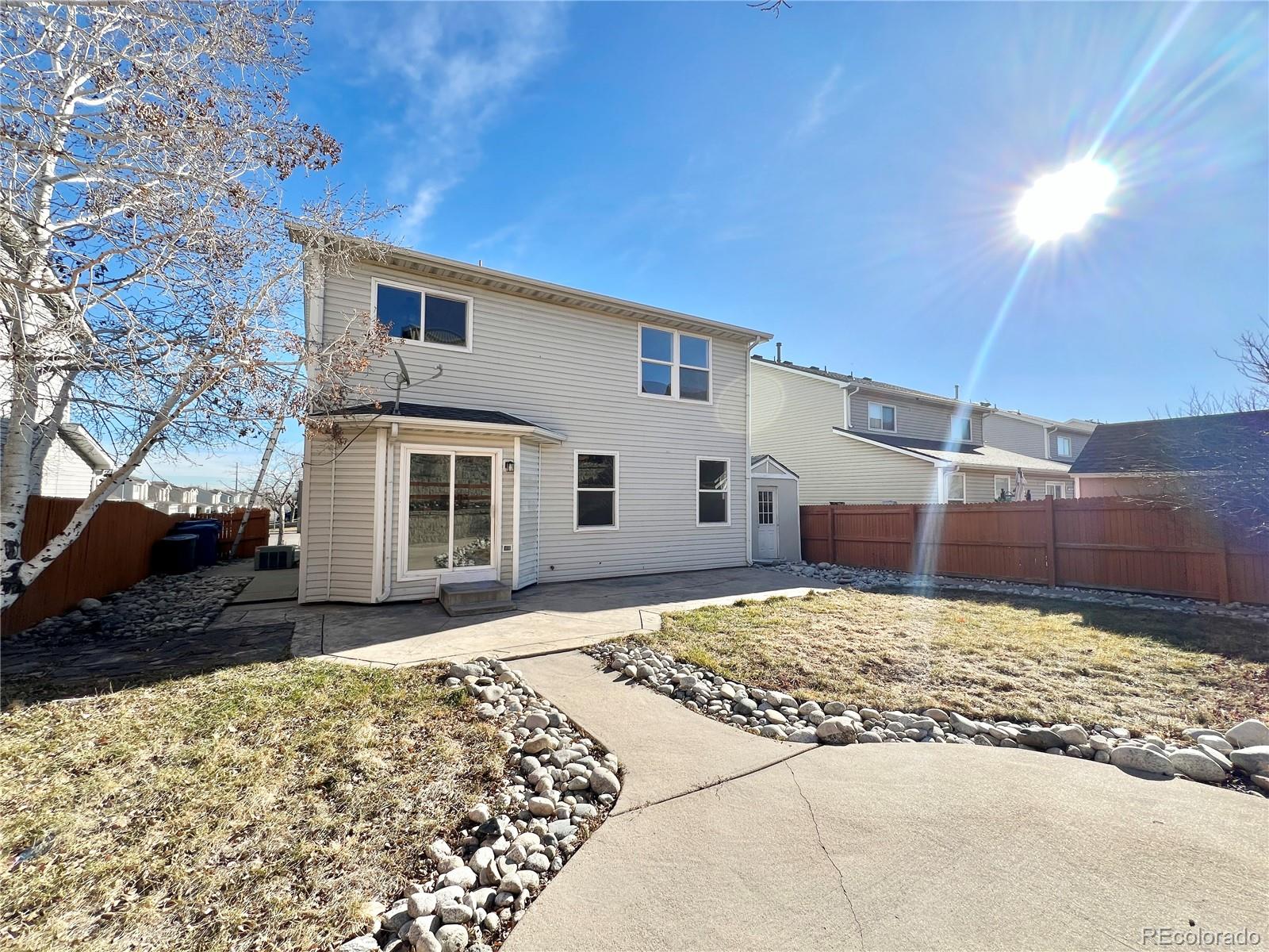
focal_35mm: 13
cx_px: 634
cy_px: 476
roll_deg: +0.1
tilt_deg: +1.5
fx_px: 477
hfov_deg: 106.2
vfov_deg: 89.9
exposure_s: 1/935
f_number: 1.8
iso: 32
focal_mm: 1.57
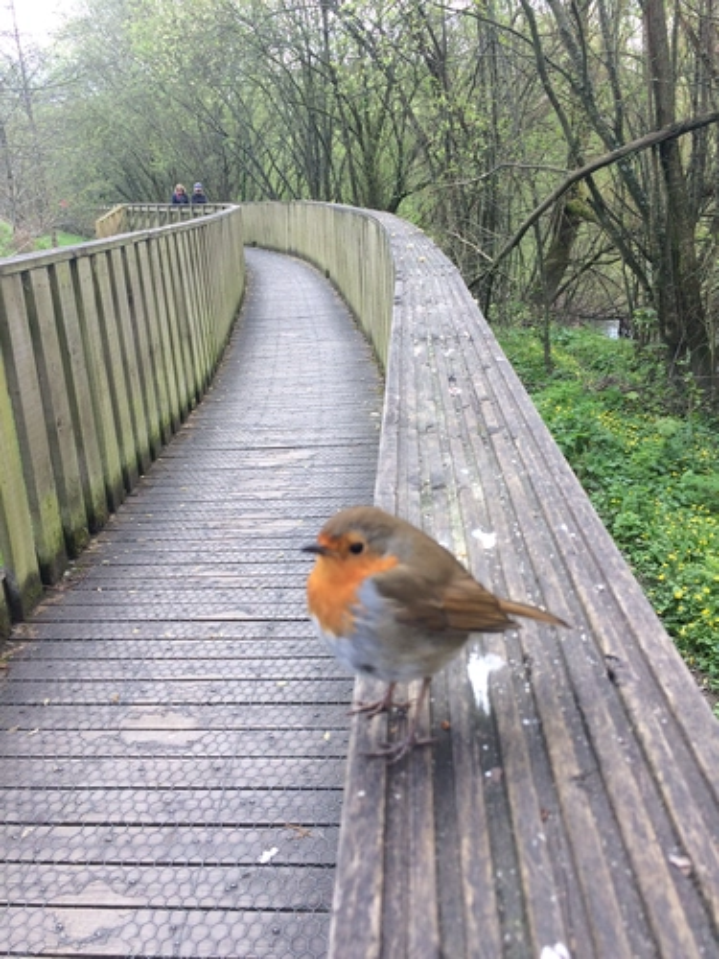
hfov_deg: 48.2
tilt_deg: -19.8
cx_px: 360
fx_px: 803
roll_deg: +3.4
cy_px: 480
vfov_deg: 61.7
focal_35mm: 29
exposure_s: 1/187
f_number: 2.2
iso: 32
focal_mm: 4.15
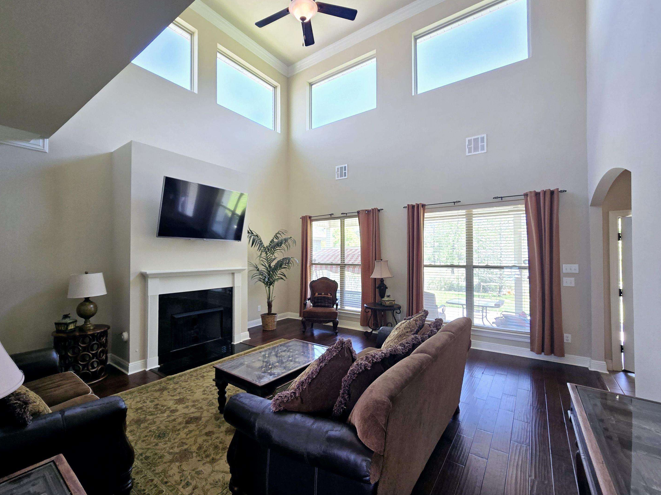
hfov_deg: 101.9
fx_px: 267
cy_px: 253
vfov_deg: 85.6
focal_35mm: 14
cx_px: 305
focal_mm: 2.2
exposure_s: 1/60.2
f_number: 2.2
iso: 80
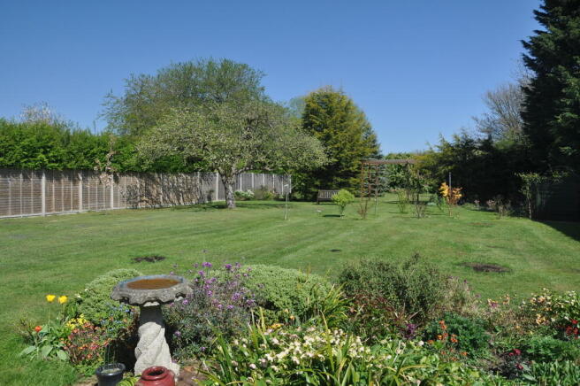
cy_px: 193
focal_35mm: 27
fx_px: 435
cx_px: 290
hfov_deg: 67.4
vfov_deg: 47.8
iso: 200
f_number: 7.1
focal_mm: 18
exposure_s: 1/200
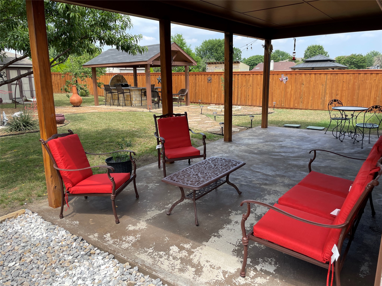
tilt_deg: -12.4
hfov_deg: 67.3
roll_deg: +1.7
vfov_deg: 53.1
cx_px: 191
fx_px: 287
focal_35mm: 26
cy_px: 143
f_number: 1.6
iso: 32
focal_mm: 4.2
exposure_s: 1/1125
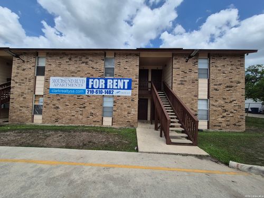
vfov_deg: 89.9
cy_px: 99
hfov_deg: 106.2
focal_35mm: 13
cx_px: 132
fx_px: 99
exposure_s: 1/2480
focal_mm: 1.74
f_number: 2.2
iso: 50
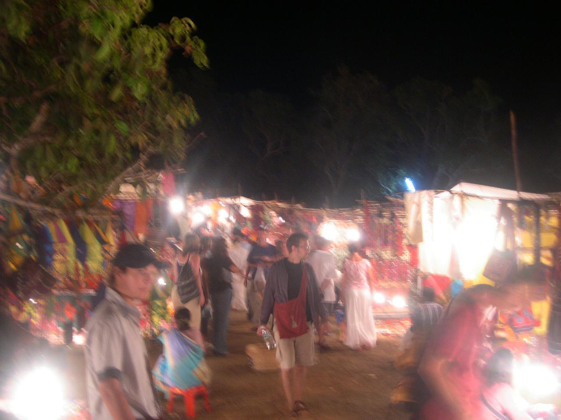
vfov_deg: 37.7
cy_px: 210
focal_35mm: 38
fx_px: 616
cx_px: 280
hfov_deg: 49.0
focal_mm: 8
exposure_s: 1/4
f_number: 2.8
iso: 245
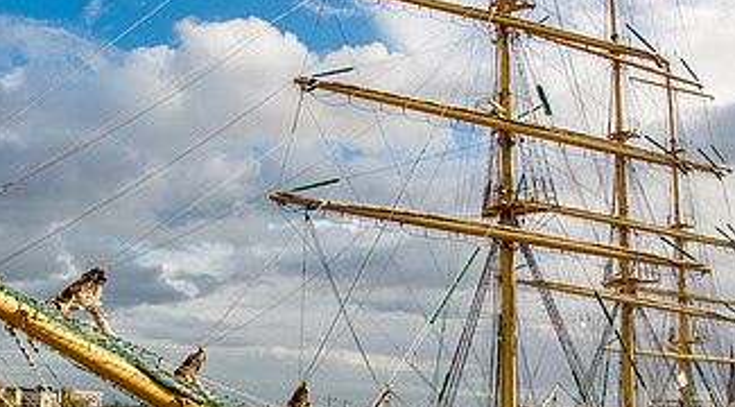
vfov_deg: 26.2
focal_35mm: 45
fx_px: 874
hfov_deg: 45.0
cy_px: 235
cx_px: 249
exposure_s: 1/320
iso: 100
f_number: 9
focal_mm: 24
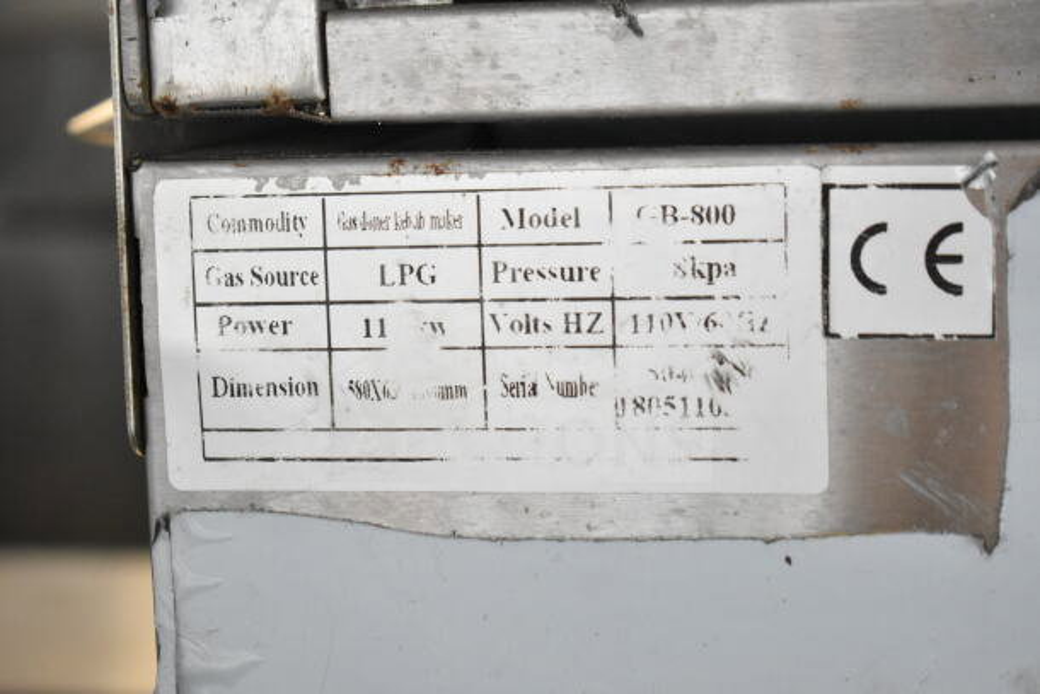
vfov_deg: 16.6
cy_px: 347
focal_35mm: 82
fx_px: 2384
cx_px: 520
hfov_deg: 24.6
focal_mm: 55
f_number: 5.6
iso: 4000
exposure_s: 1/100
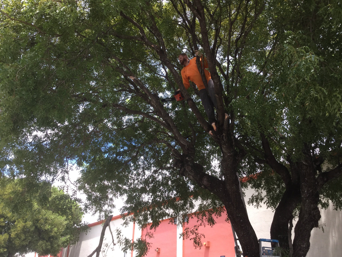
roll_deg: -1.7
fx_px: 306
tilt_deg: +26.3
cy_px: 128
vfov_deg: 45.4
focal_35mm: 31
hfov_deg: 58.4
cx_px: 171
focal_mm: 3.3
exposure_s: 1/194
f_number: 2.4
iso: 25
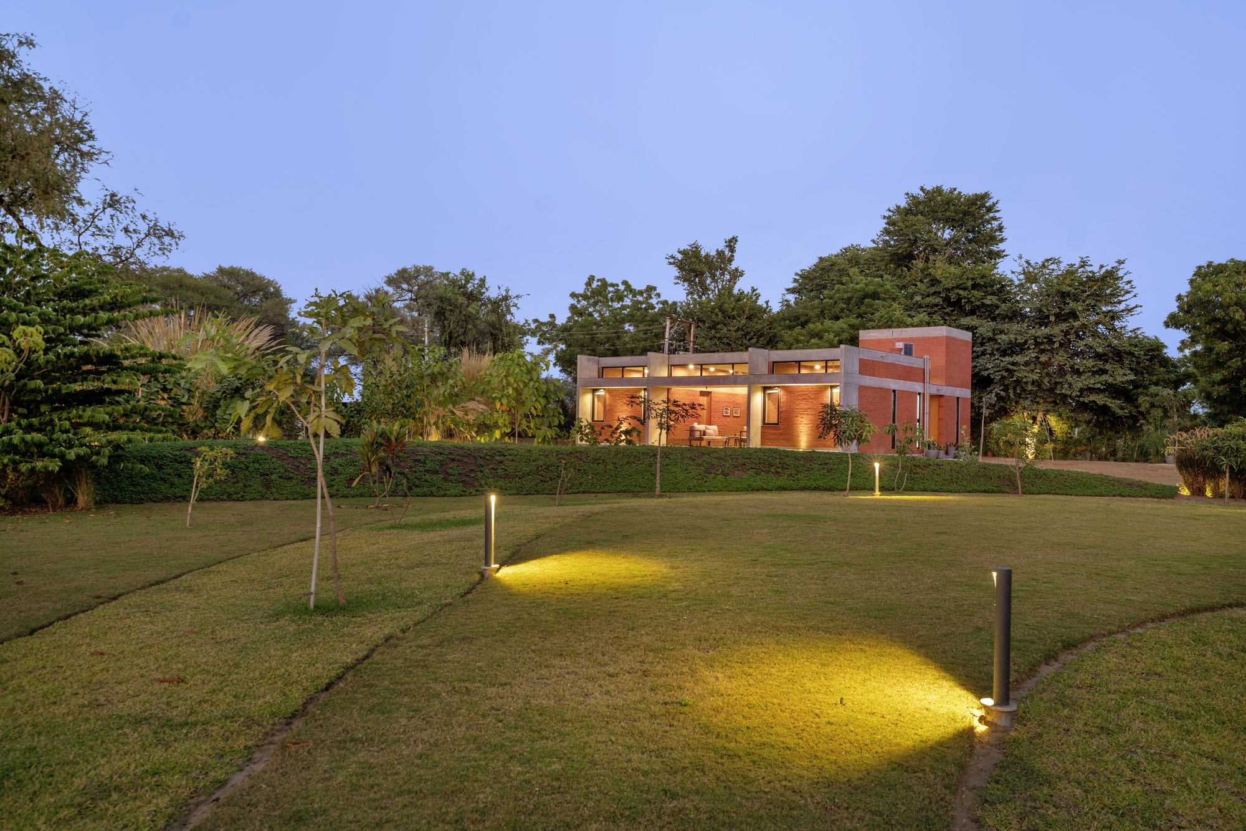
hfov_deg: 61.9
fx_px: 1038
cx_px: 623
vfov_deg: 43.6
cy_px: 416
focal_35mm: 30
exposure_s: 3.2
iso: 200
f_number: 8
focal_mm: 30
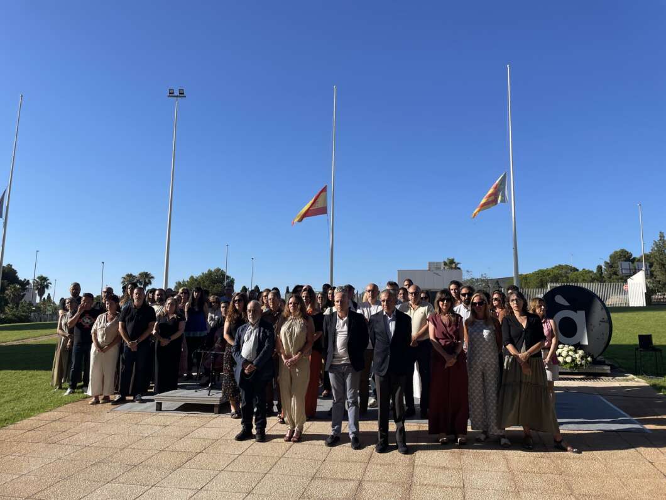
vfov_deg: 53.1
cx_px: 333
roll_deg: -0.3
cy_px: 250
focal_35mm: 26
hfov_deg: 67.3
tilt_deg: +8.5
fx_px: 500
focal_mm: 4.2
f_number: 1.6
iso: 32
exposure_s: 1/3401
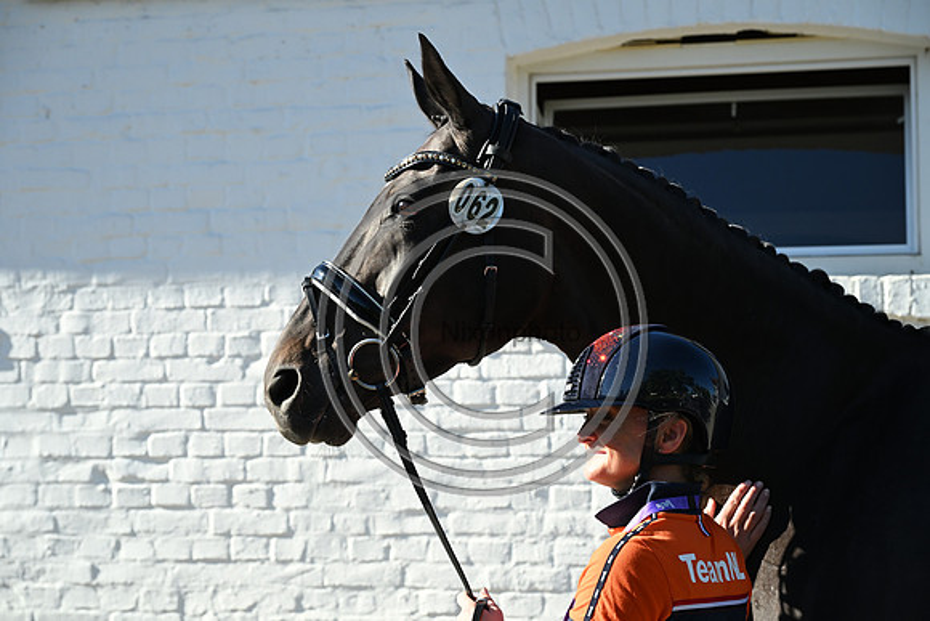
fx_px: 1860
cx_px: 465
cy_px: 310
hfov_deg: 28.1
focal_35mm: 72
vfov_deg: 18.9
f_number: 6.3
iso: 900
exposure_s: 1/1600
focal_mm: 72
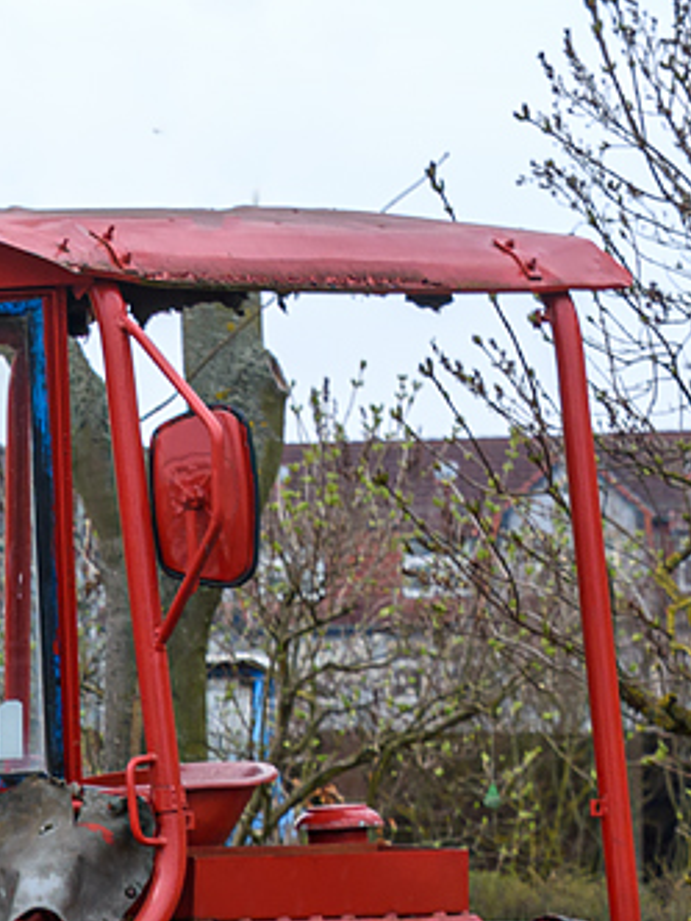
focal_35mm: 177
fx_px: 4711
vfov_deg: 11.0
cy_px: 1093
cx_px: -677
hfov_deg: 8.0
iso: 200
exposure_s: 1/400
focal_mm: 34
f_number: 6.3
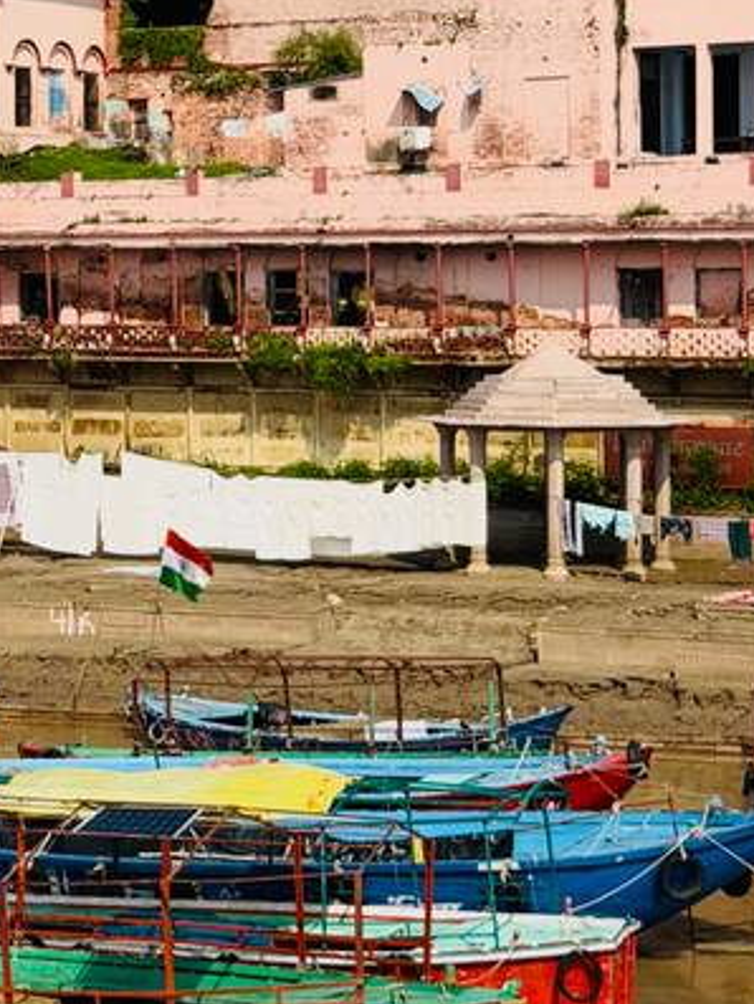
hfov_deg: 12.5
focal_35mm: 116
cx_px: -89
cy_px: 258
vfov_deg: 16.9
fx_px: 3367
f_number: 1.78
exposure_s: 1/9901
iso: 64
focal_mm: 6.76
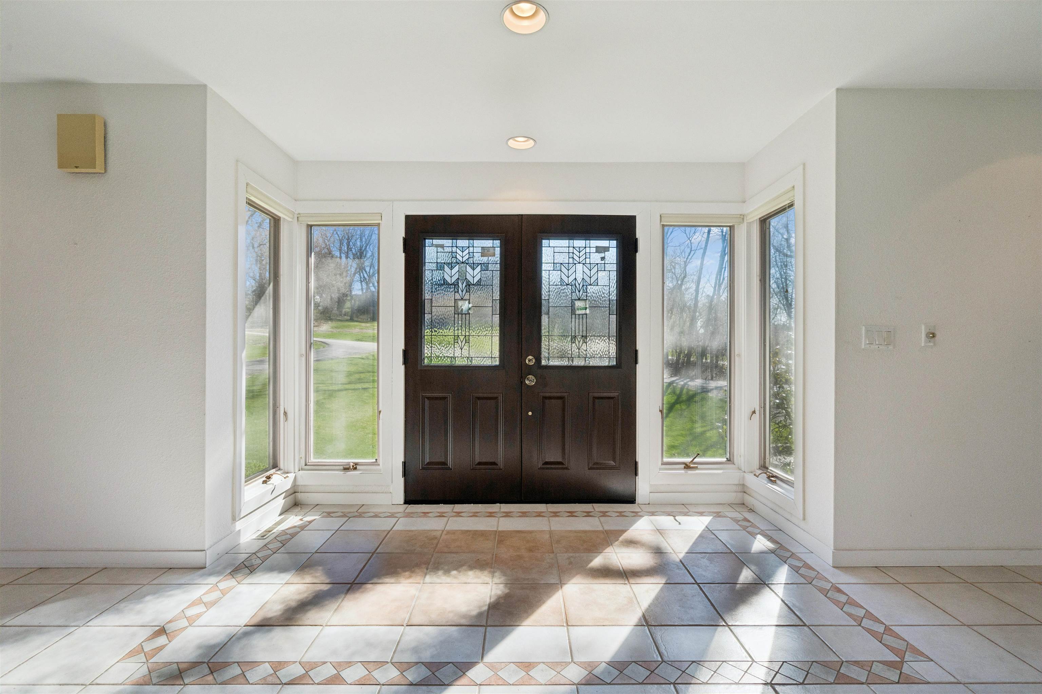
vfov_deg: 73.7
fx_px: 463
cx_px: 521
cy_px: 347
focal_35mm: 16
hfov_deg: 96.7
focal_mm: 16
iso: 800
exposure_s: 1/250
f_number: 10
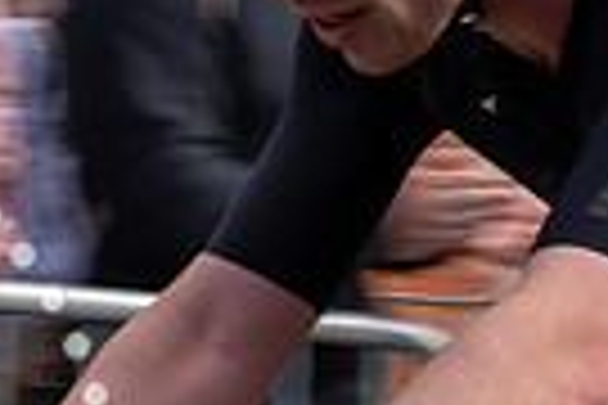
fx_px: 6738
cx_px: -20
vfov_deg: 3.4
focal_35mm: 399
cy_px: -4
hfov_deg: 5.2
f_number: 14
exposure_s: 1/160
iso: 640
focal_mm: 70
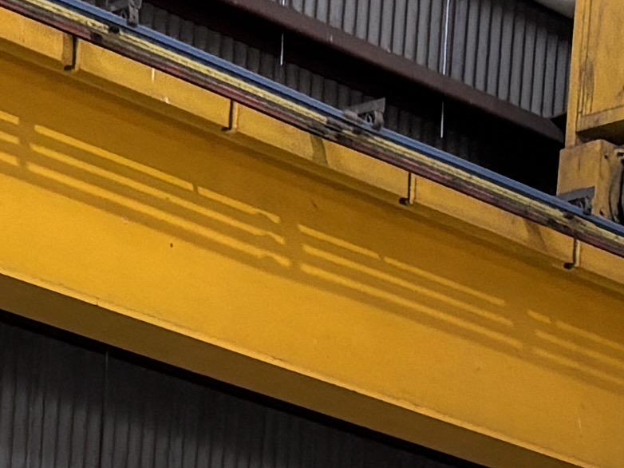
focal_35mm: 190
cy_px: 1525
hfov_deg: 10.0
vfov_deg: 6.8
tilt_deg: -3.4
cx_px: -428
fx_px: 3424
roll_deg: -3.2
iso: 125
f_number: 1.6
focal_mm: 5.96
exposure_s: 1/50
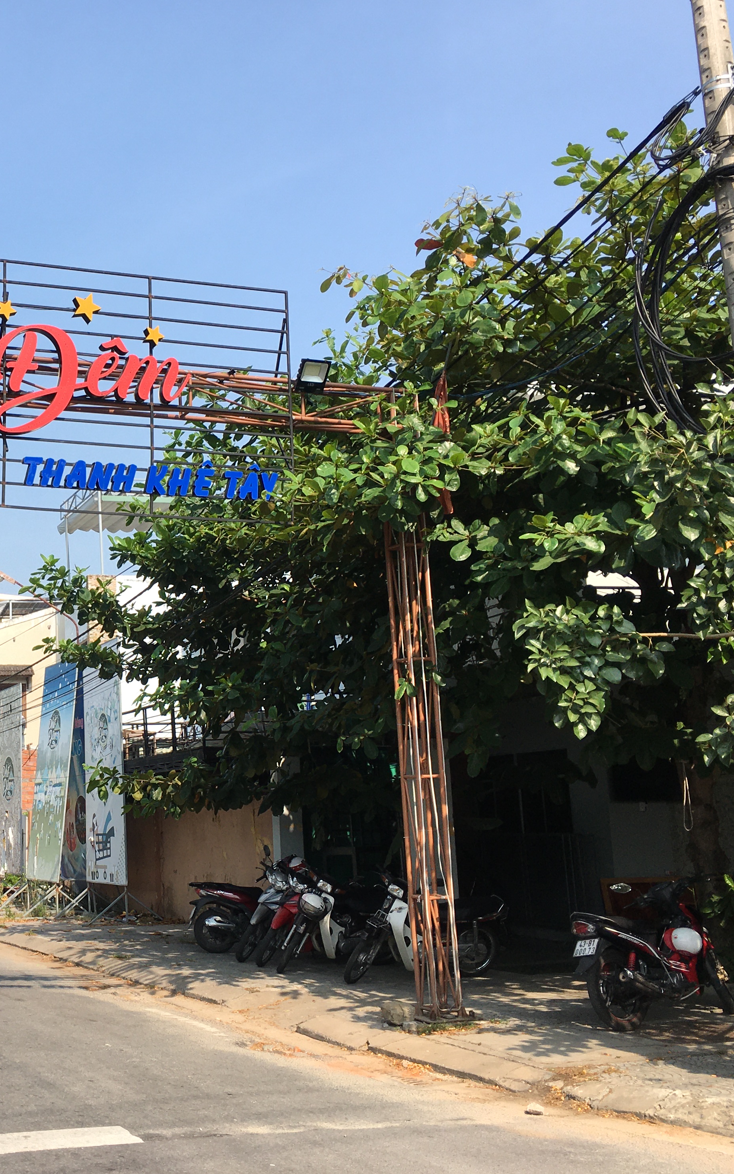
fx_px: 1344
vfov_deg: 47.2
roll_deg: +1.0
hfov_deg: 28.9
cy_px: 593
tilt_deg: +11.2
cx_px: 30
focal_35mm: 42
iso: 25
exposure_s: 1/999
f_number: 2.2
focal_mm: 4.15
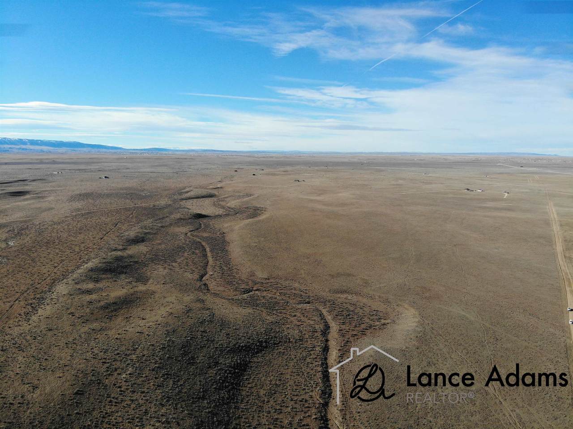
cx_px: 286
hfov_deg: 71.6
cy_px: 214
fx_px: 397
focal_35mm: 24
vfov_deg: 56.8
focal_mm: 4.5
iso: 100
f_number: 2.8
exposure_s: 1/1000
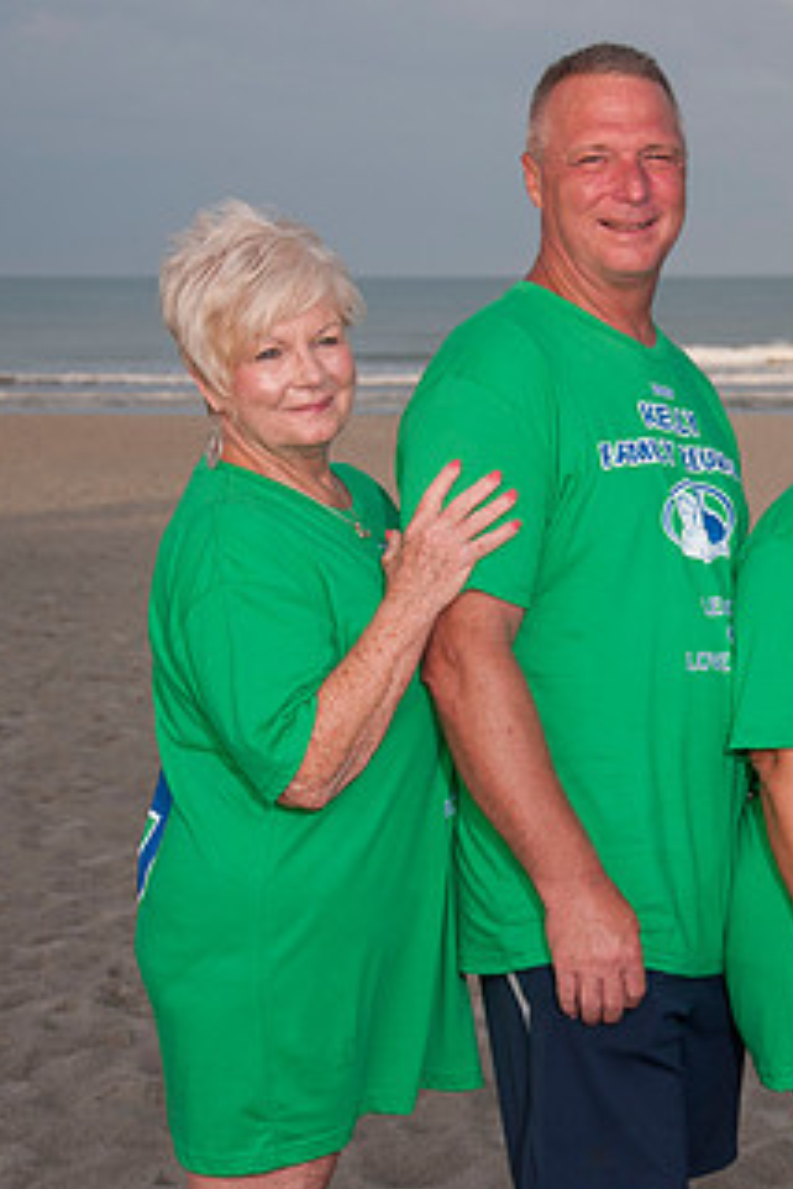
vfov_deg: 19.8
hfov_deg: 13.1
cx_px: 819
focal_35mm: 103
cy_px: 565
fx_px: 3403
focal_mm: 38
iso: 100
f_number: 5.6
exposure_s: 1/200
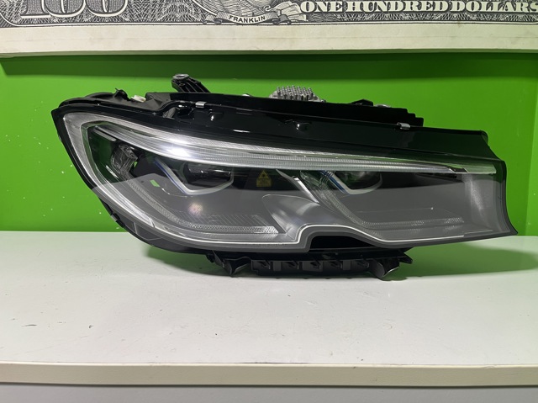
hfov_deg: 67.3
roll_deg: -0.3
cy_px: 202
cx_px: 269
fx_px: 404
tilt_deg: -8.9
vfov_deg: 53.0
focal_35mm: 26
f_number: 1.6
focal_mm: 5.1
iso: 100
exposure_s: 1/50
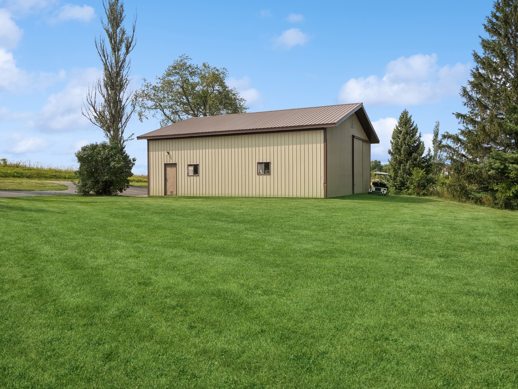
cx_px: 259
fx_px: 419
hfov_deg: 63.4
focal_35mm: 28
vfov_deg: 49.7
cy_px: 194
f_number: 8
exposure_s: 1/640
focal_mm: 14
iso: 400
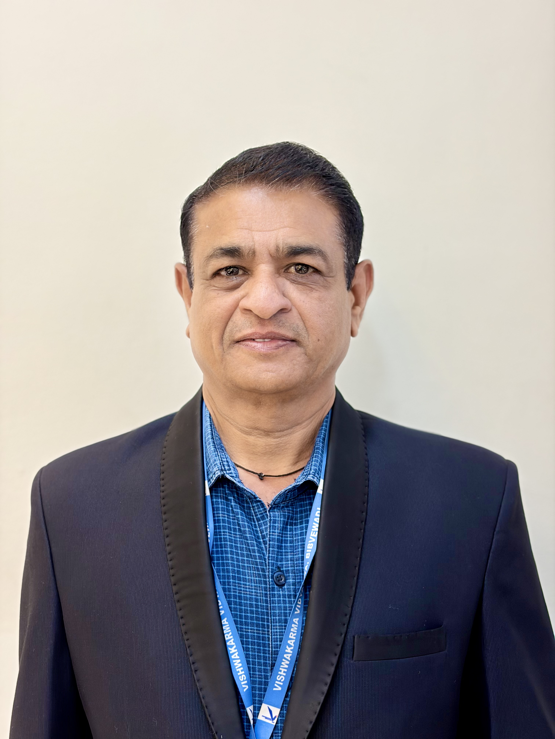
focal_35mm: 52
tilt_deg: -0.4
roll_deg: +0.7
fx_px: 1112
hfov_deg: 28.0
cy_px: 370
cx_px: 278
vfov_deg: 36.8
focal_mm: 5.96
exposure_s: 1/50
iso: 80
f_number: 1.6
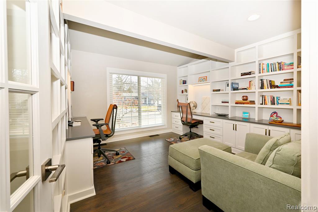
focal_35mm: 14
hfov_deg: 104.3
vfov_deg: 81.2
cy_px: 106
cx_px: 159
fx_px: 124
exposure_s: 1/60
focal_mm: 14
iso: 280
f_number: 11
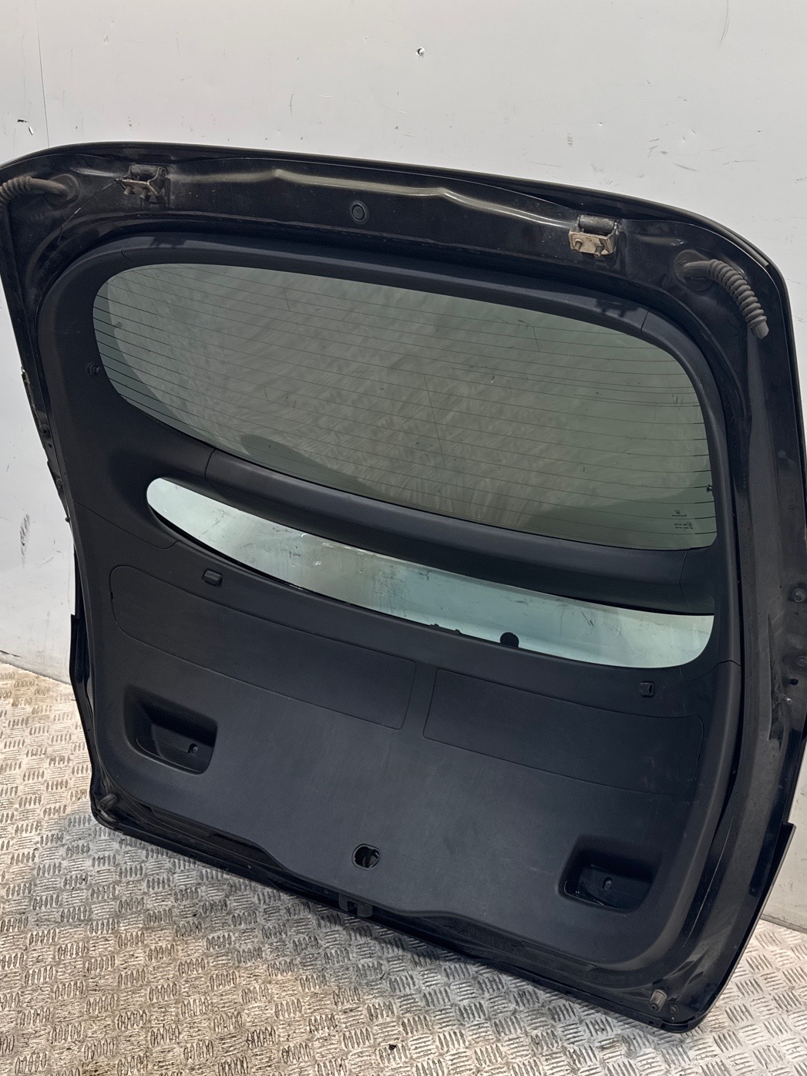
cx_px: 622
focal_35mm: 33
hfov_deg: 41.5
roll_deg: -5.5
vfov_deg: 55.3
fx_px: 1026
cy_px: 526
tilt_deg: -19.3
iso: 80
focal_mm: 6.76
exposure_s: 1/100
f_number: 1.78
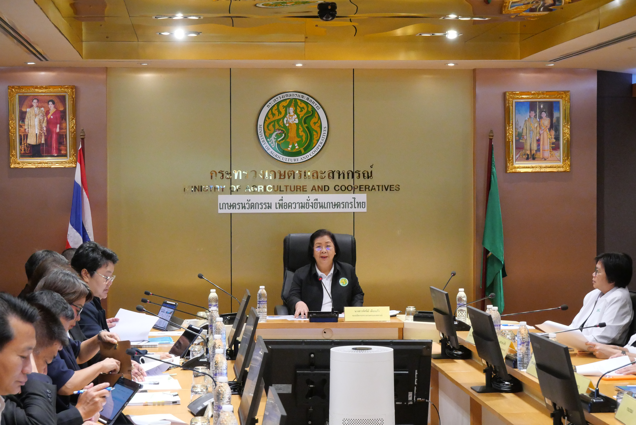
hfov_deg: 27.3
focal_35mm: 74
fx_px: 1308
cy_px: 212
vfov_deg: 18.5
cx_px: 318
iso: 3200
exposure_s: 1/100
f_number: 5.3
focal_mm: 36
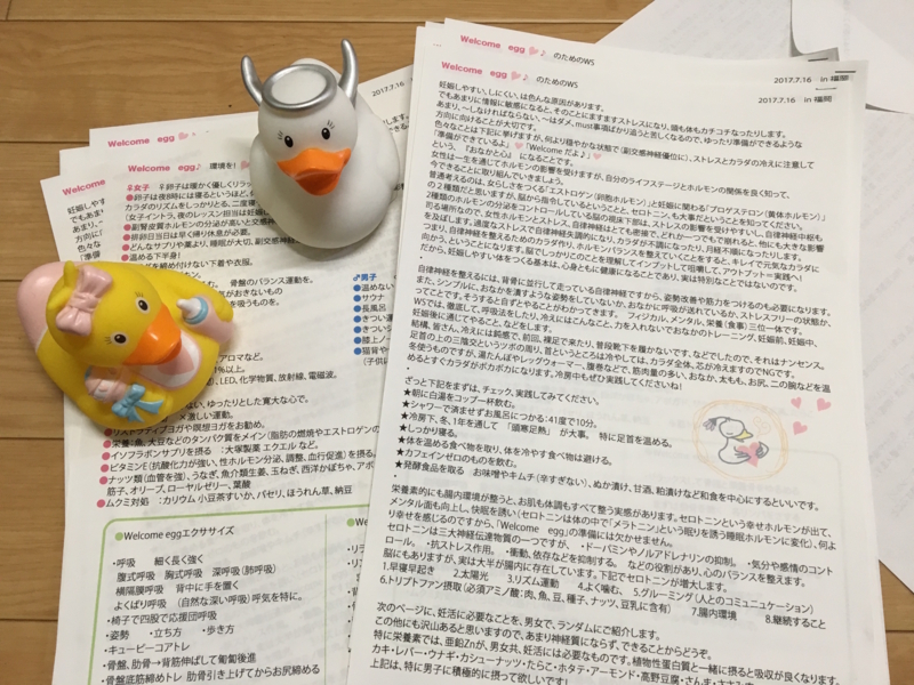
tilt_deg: -70.1
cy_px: 342
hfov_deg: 61.7
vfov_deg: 48.2
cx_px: 457
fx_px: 766
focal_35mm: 29
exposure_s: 1/30
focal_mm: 4.15
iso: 80
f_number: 2.2
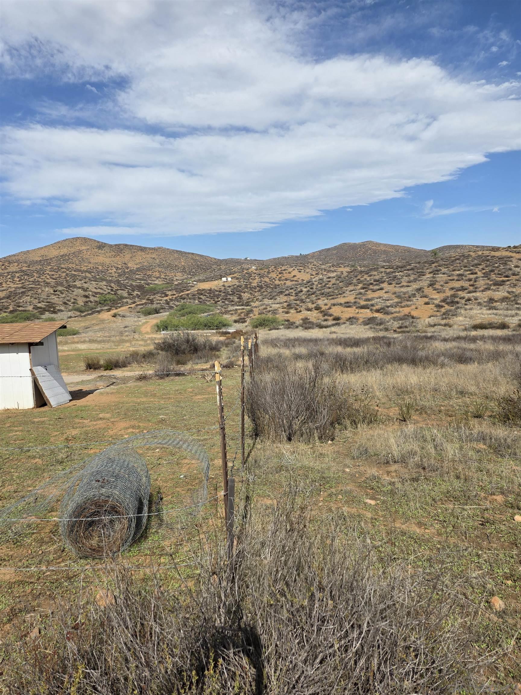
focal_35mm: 23
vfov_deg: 73.9
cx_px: 260
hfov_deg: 58.9
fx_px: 462
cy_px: 348
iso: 80
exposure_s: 1/7944
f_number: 1.7
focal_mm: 6.25
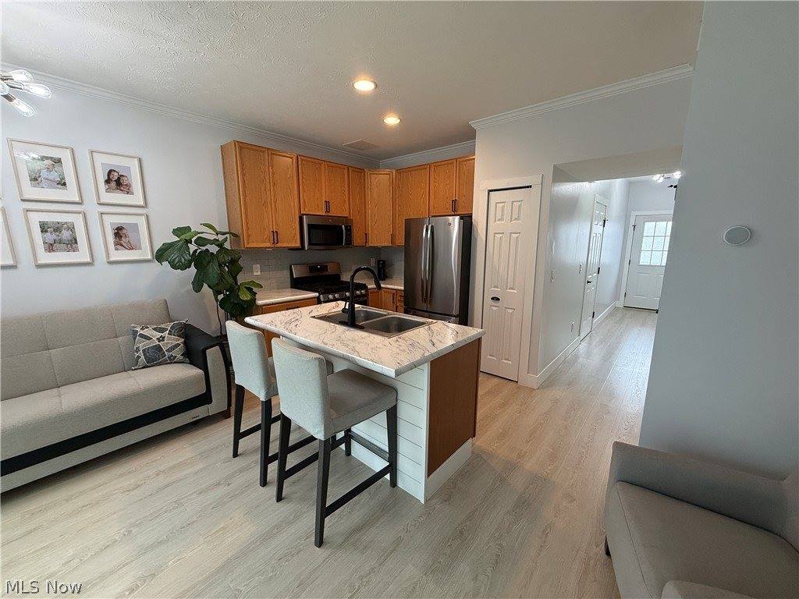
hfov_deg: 102.1
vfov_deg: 85.7
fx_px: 323
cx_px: 400
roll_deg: +0.1
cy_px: 300
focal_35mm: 14
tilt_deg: -10.0
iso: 200
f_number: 2.2
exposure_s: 1/120
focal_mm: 2.22
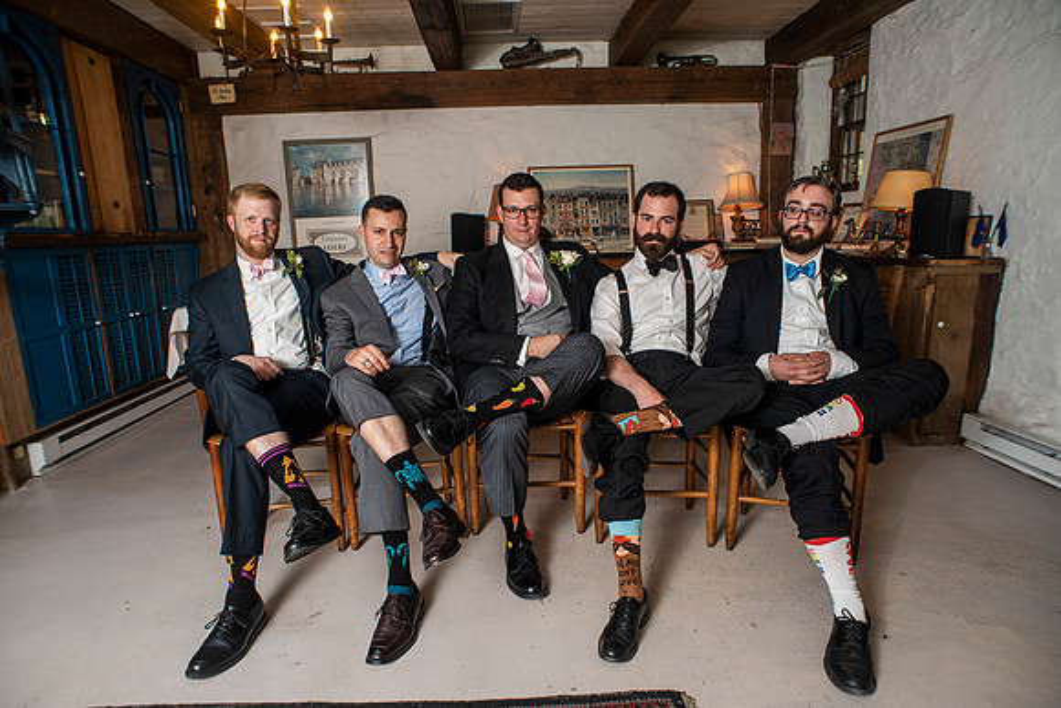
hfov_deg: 81.4
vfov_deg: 59.7
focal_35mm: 21
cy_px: 365
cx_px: 525
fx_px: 617
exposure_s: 1/80
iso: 640
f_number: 4
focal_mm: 20
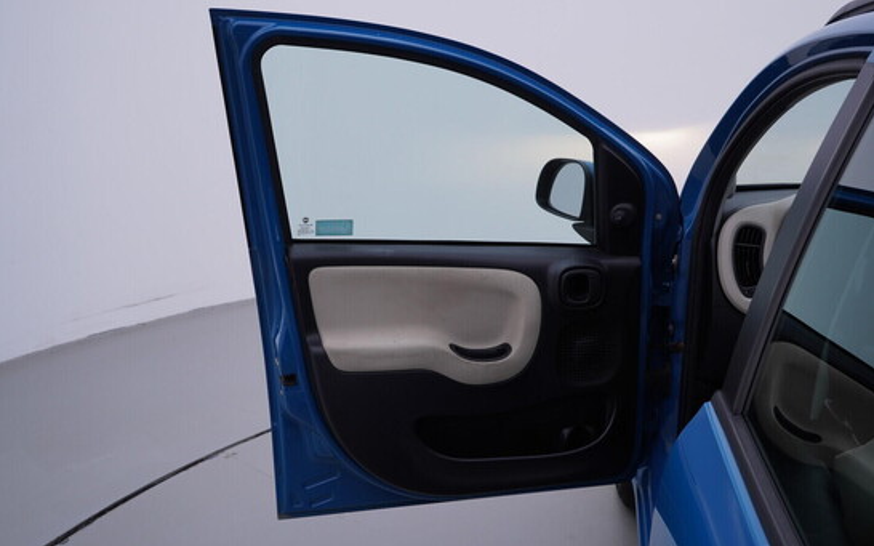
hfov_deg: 52.8
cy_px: 254
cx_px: 437
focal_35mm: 37
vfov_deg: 34.4
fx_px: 881
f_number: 4.5
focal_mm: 24
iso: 125
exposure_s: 1/100
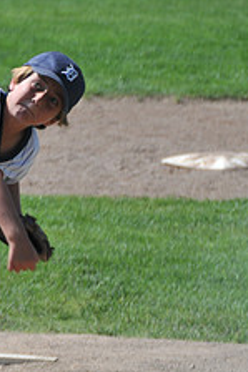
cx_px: -32
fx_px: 8041
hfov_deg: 1.8
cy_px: 148
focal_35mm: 777
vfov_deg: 2.7
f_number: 8
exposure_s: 1/250
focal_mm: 200
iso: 200
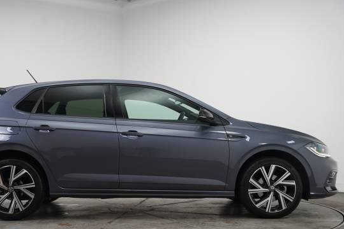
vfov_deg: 26.0
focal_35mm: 52
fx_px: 498
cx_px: 153
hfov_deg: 38.1
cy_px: 135
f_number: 4
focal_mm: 43.9
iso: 1250
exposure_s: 1/160
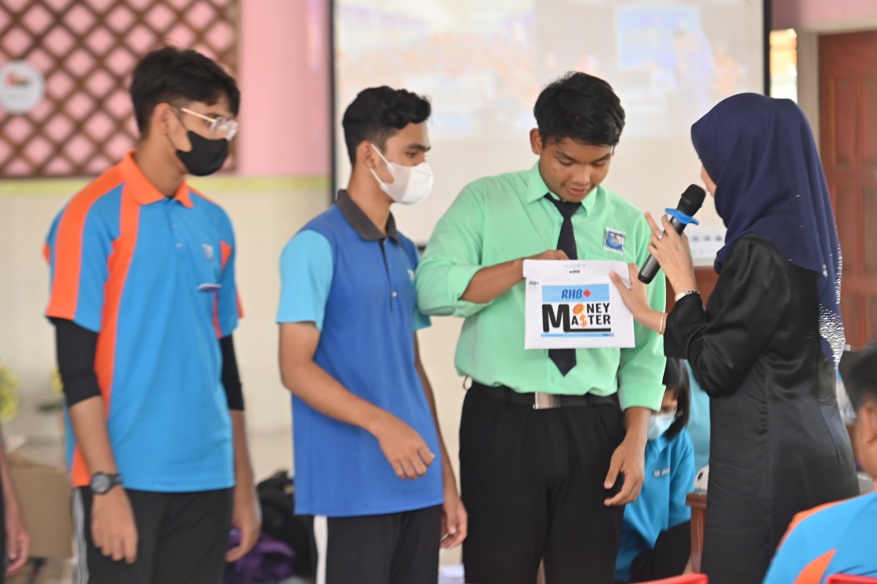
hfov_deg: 13.7
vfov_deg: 9.1
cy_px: 292
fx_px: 3653
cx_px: 438
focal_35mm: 150
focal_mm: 150
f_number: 3.5
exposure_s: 1/200
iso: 640
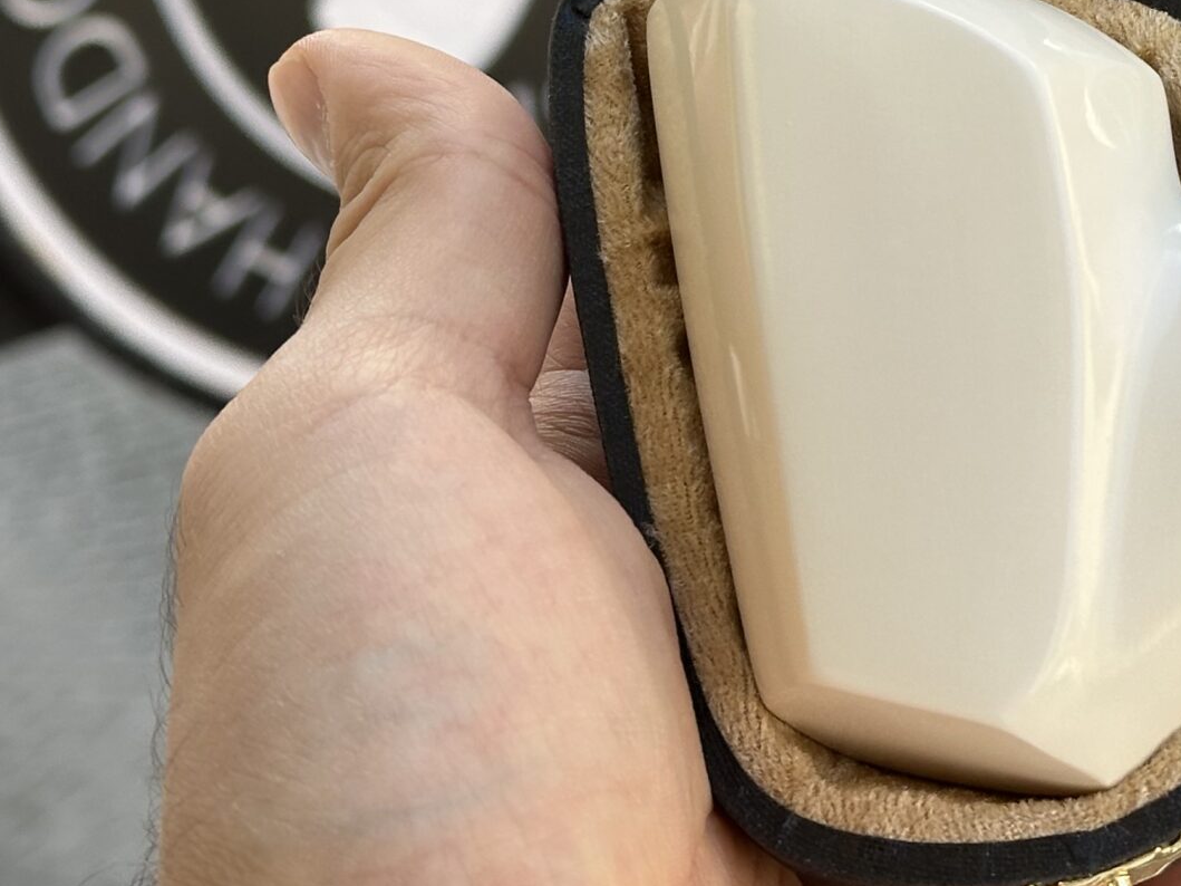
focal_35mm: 116
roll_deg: +3.9
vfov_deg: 12.6
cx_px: 1142
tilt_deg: -19.8
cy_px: -75
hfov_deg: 16.7
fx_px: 3957
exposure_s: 1/428
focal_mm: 6.86
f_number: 1.78
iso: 64
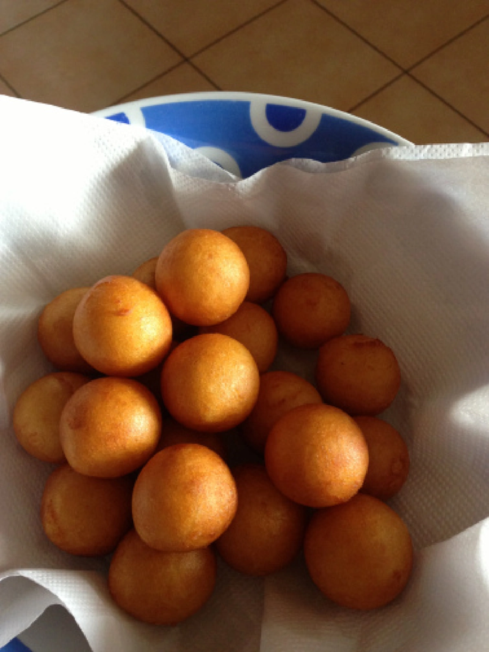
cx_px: 244
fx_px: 622
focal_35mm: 33
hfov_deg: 42.9
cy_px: 326
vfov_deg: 55.4
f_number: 2.4
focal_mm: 4.13
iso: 160
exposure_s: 1/20
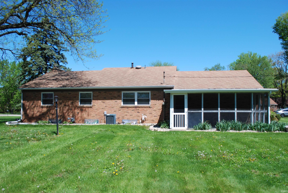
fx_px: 240
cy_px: 96
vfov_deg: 43.7
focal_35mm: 30
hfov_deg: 61.9
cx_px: 144
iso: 100
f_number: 7.1
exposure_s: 1/200
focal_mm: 20
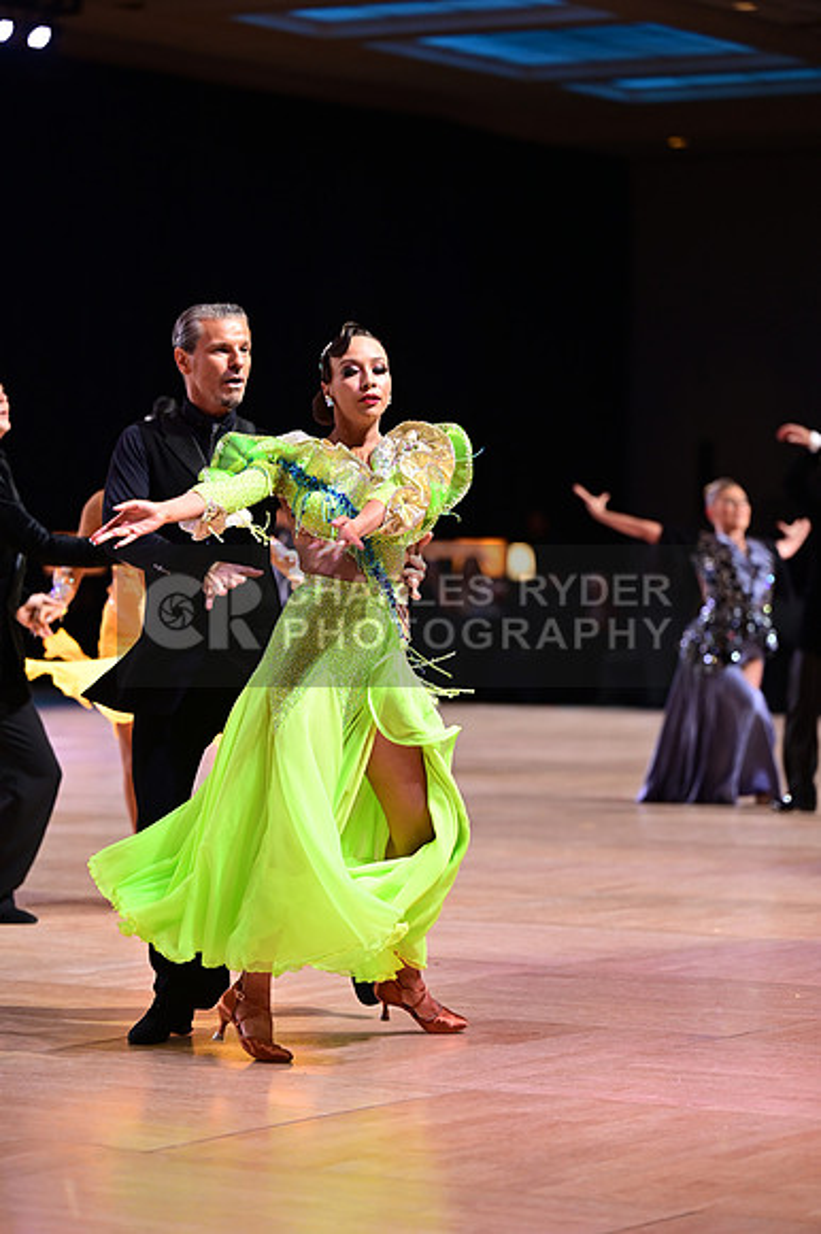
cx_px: 410
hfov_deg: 11.9
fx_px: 3938
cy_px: 617
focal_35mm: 115
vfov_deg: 17.8
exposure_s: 1/500
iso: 1600
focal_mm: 115
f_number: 2.8
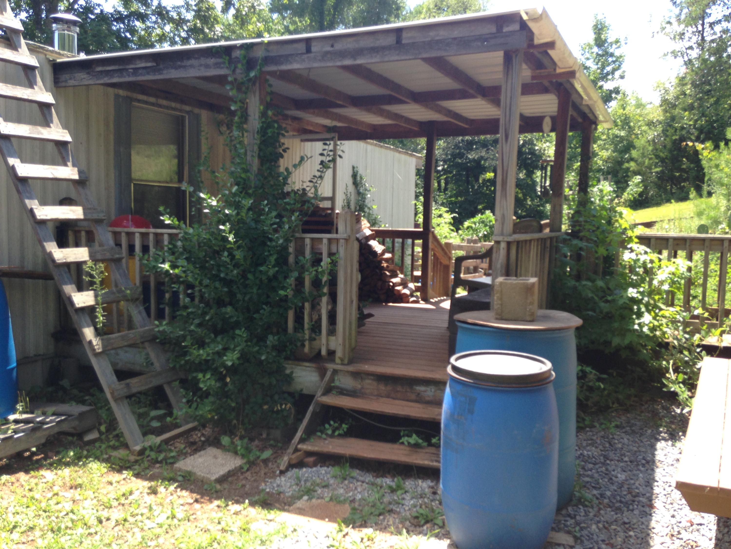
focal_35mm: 33
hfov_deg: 55.4
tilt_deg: -5.6
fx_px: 697
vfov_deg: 42.9
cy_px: 274
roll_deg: -0.3
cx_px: 366
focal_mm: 4.12
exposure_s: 1/293
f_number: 2.4
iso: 50
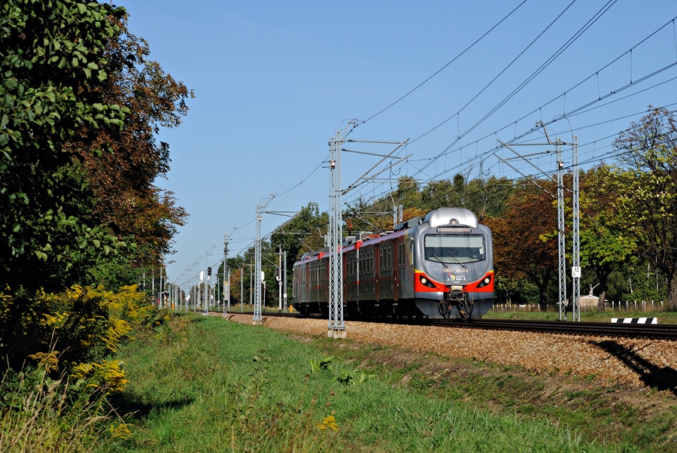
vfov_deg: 13.1
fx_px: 1976
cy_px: 226
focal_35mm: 105
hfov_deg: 19.4
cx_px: 338
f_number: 9
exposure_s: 1/320
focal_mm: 70
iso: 100
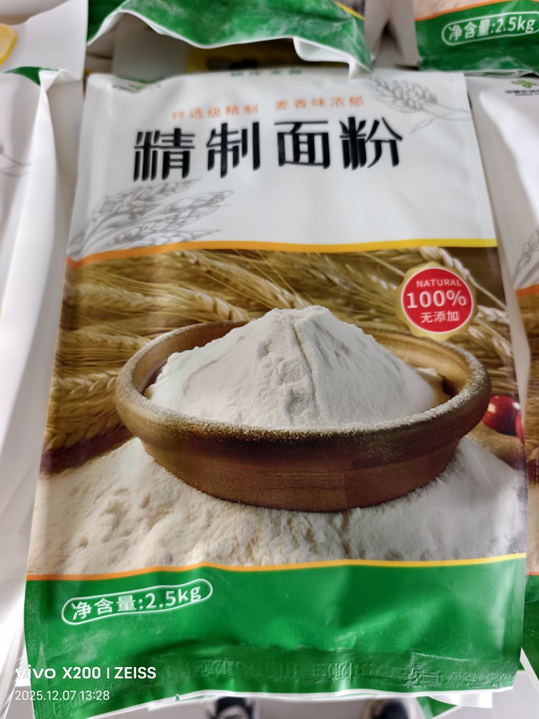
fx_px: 478
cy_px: 360
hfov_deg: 58.9
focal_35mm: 23
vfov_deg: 73.9
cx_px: 270
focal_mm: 5.6
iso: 759
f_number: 1.57
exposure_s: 1/100
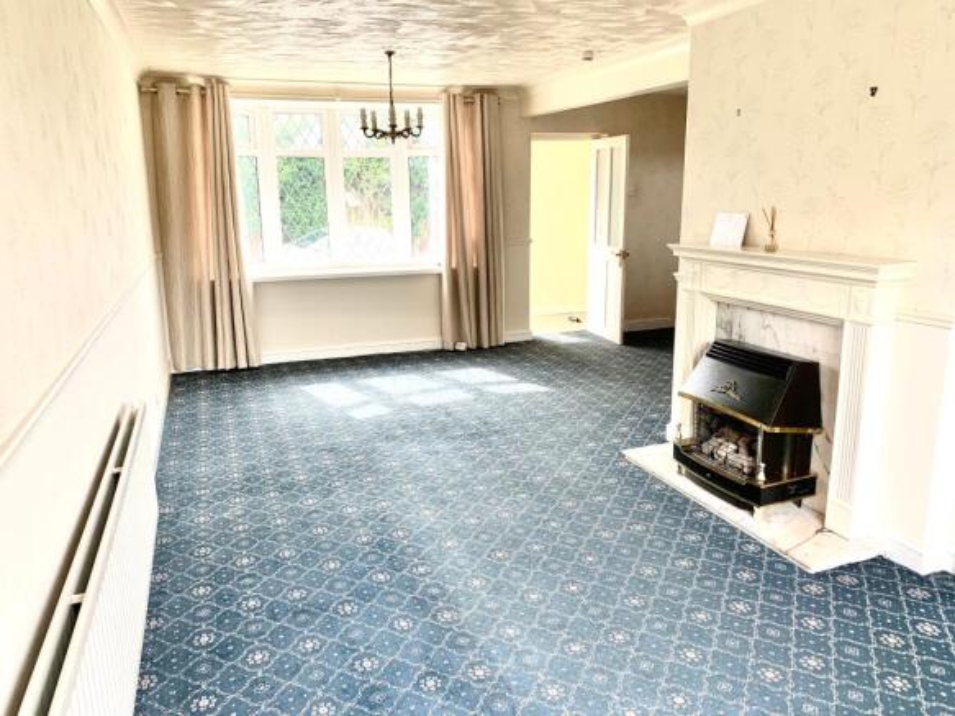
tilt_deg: -12.9
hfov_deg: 67.3
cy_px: 358
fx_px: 717
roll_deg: +0.5
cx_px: 478
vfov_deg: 53.0
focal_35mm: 26
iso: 64
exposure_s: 1/121
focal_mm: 4.25
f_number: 1.8
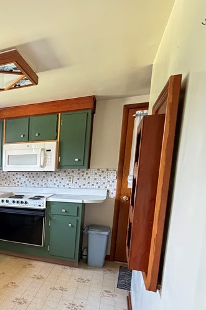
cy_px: 206
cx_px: -47
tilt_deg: -7.6
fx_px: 258
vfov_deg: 60.5
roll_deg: +0.4
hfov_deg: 34.1
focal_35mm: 30
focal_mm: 2.22
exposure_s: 1/60
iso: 640
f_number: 2.2
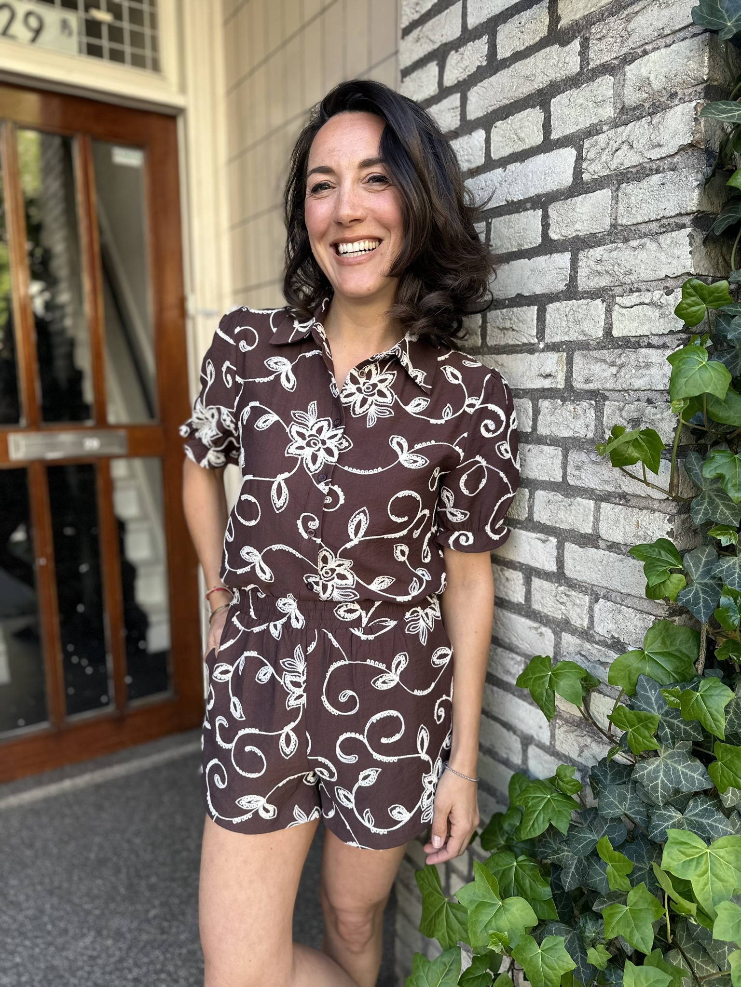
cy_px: 494
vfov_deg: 71.6
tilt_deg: -9.5
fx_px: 685
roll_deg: -0.1
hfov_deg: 56.8
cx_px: 370
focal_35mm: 24
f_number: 1.78
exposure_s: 1/168
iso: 64
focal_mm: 6.86
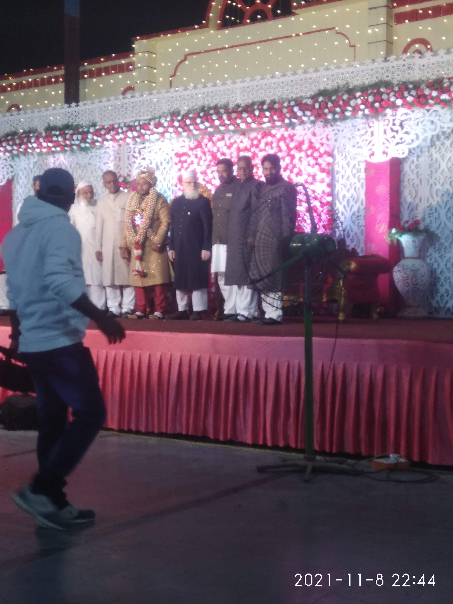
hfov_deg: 63.4
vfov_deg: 79.0
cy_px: 302
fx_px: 366
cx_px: 226
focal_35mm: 21
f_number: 2
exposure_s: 1/50
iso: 160
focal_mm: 3.57
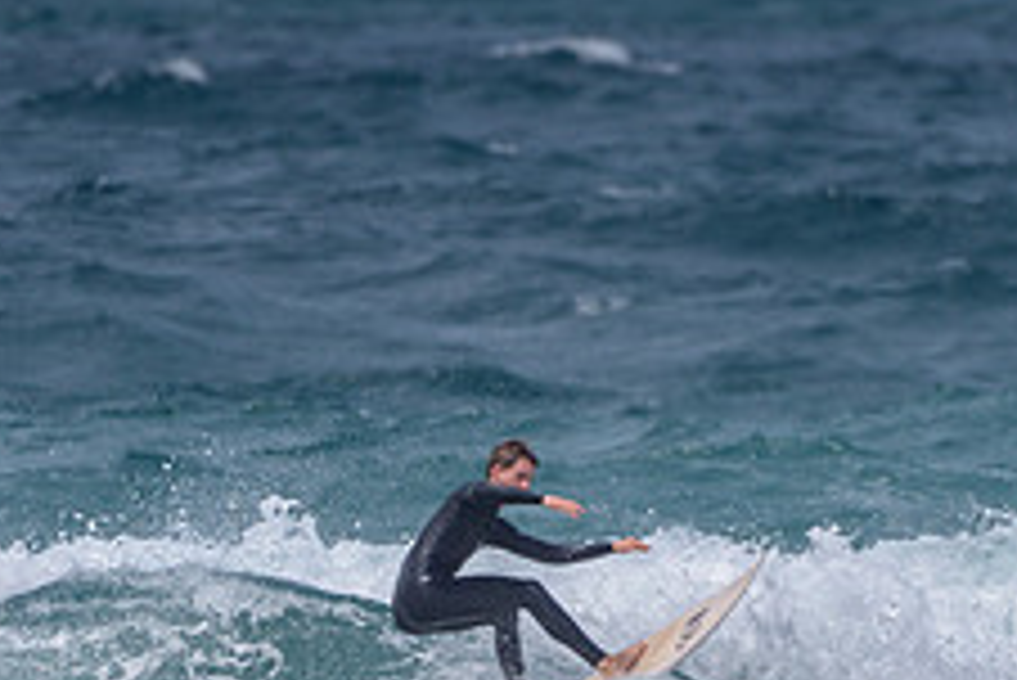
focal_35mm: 1573
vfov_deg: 0.9
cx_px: 630
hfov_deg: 1.3
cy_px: 670
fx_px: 44464
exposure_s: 1/2000
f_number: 5.6
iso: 90
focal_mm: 500
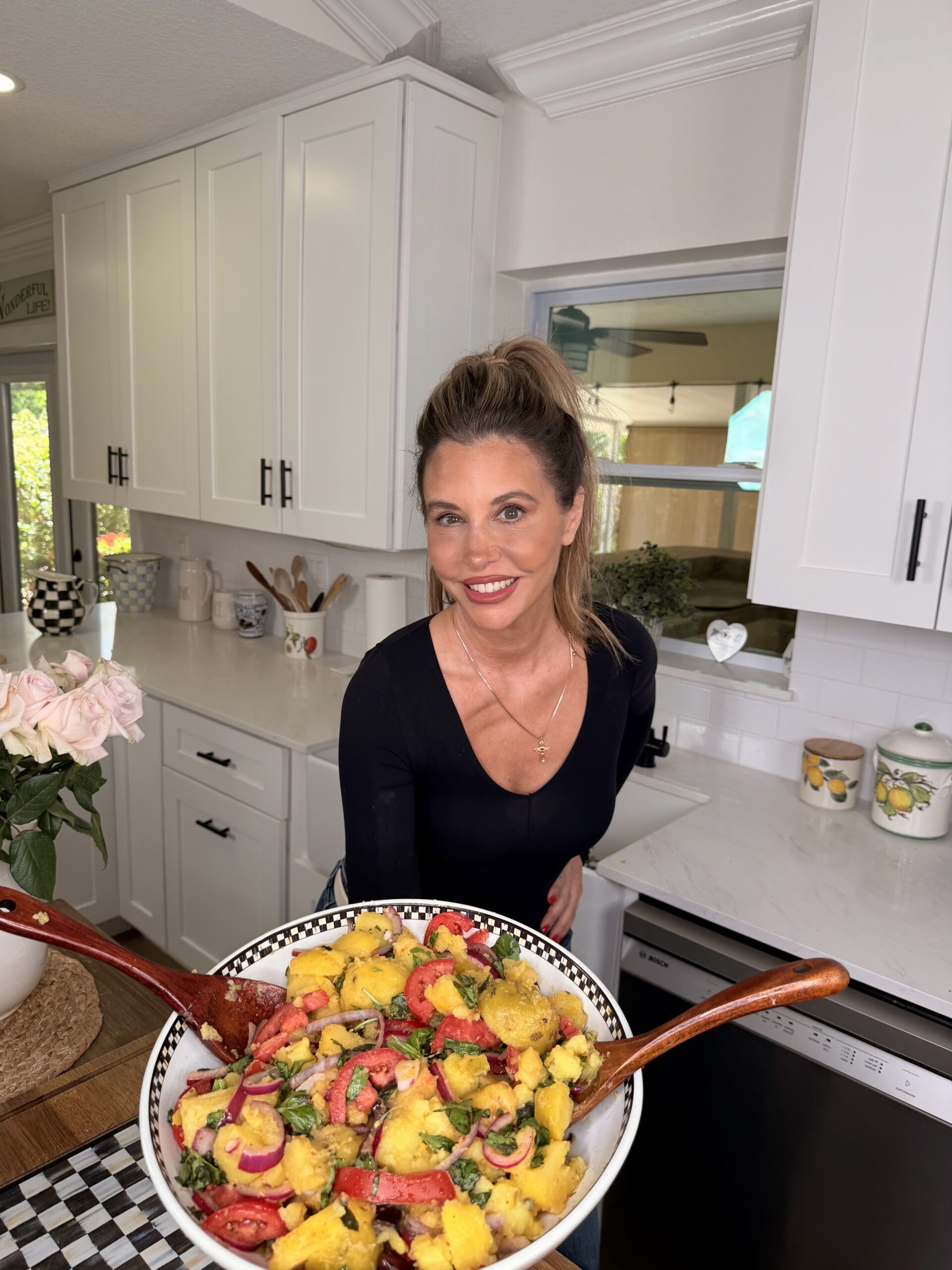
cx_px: 476
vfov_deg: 71.6
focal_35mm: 24
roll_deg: -3.2
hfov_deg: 56.8
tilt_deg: -14.5
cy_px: 635
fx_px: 880
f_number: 1.78
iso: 50
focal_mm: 6.76
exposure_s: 1/150
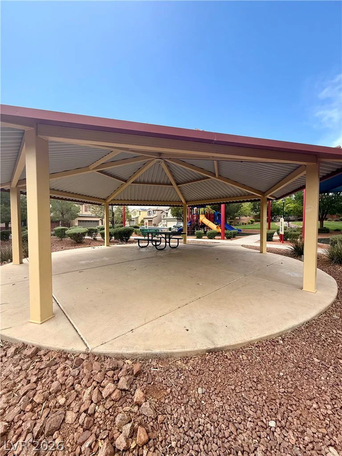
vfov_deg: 102.1
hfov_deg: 85.7
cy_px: 228
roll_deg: -0.3
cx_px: 171
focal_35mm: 14
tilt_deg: +0.2
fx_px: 184
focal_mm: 2.22
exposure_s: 1/664
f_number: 2.2
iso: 50
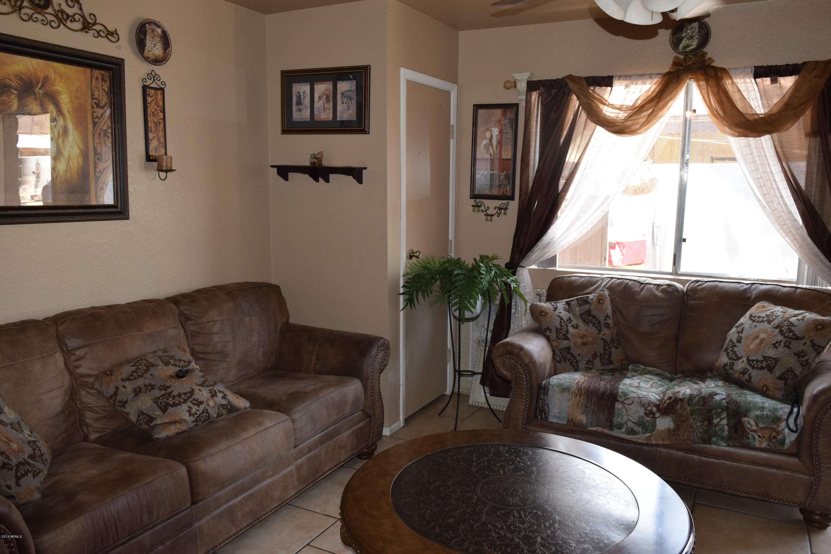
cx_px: 416
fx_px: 623
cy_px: 277
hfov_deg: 67.4
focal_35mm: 27
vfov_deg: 47.9
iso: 800
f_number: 5.6
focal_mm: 18
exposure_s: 1/125
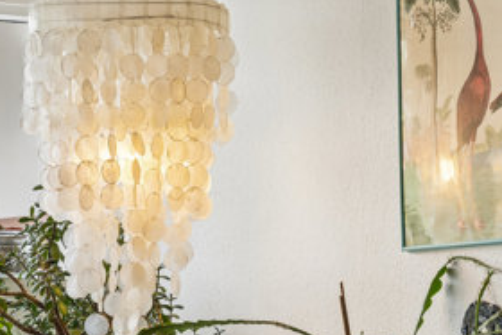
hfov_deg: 10.3
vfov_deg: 6.8
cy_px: 390
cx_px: 177
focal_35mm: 200
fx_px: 2790
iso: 160
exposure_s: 1/25
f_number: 6.3
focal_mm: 70
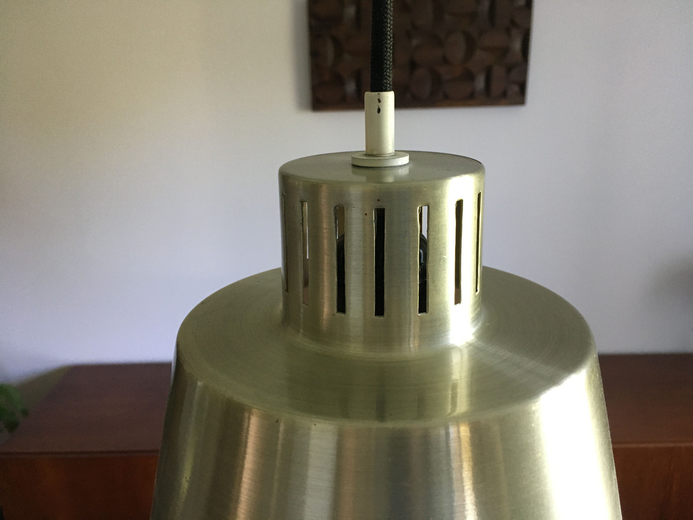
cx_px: 346
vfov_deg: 48.2
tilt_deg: -17.1
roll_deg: +0.5
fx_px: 581
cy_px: 260
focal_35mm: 29
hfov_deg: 61.7
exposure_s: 1/33
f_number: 2.2
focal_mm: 4.15
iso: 160
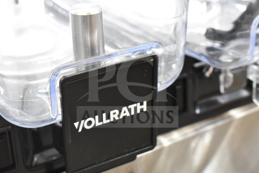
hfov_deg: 25.3
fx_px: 576
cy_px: 92
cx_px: 127
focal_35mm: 80
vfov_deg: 17.1
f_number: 5.6
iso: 5000
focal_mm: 50
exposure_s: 1/80
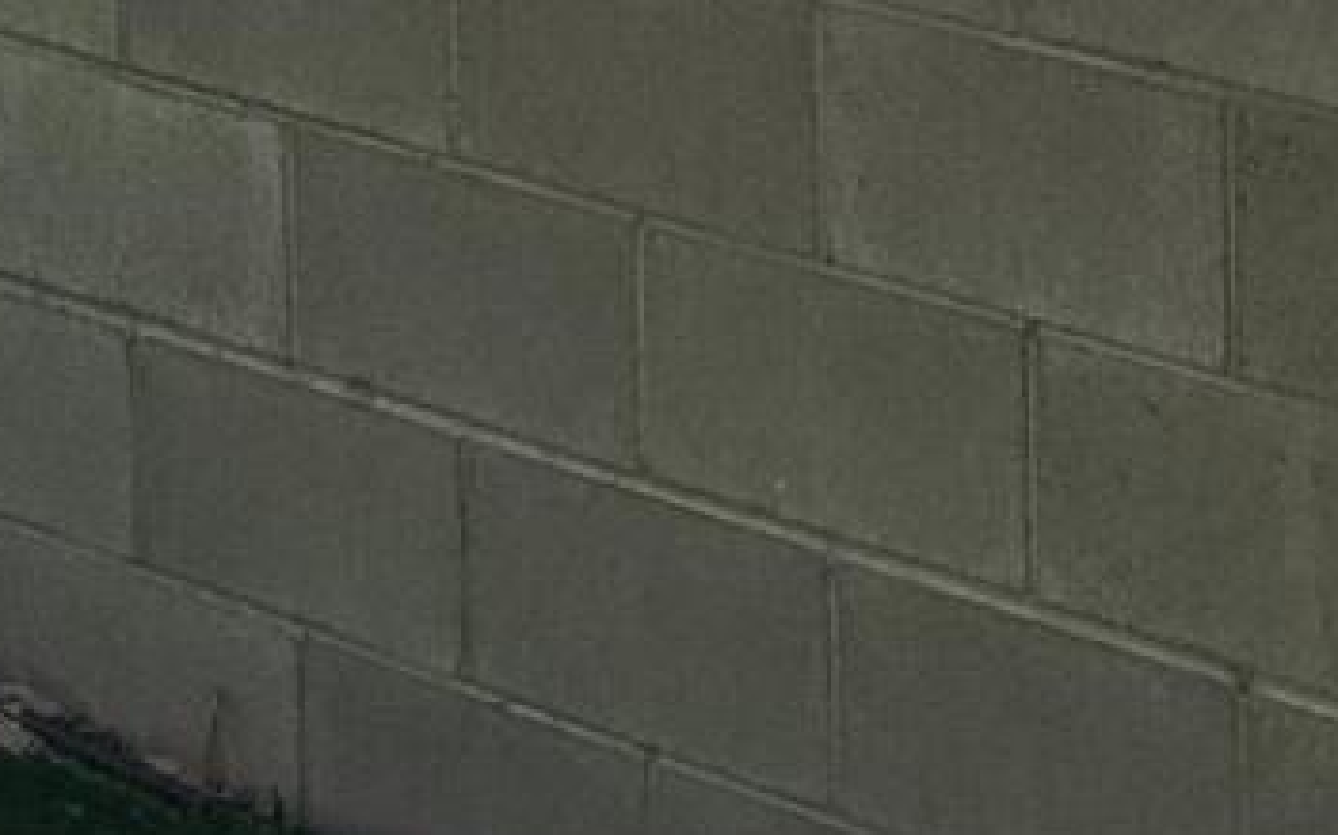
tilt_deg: +0.4
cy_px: -1769
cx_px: 2131
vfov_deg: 7.7
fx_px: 5285
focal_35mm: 145
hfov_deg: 13.4
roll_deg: +1.2
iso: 80
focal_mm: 6.86
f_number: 1.78
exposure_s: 1/8197
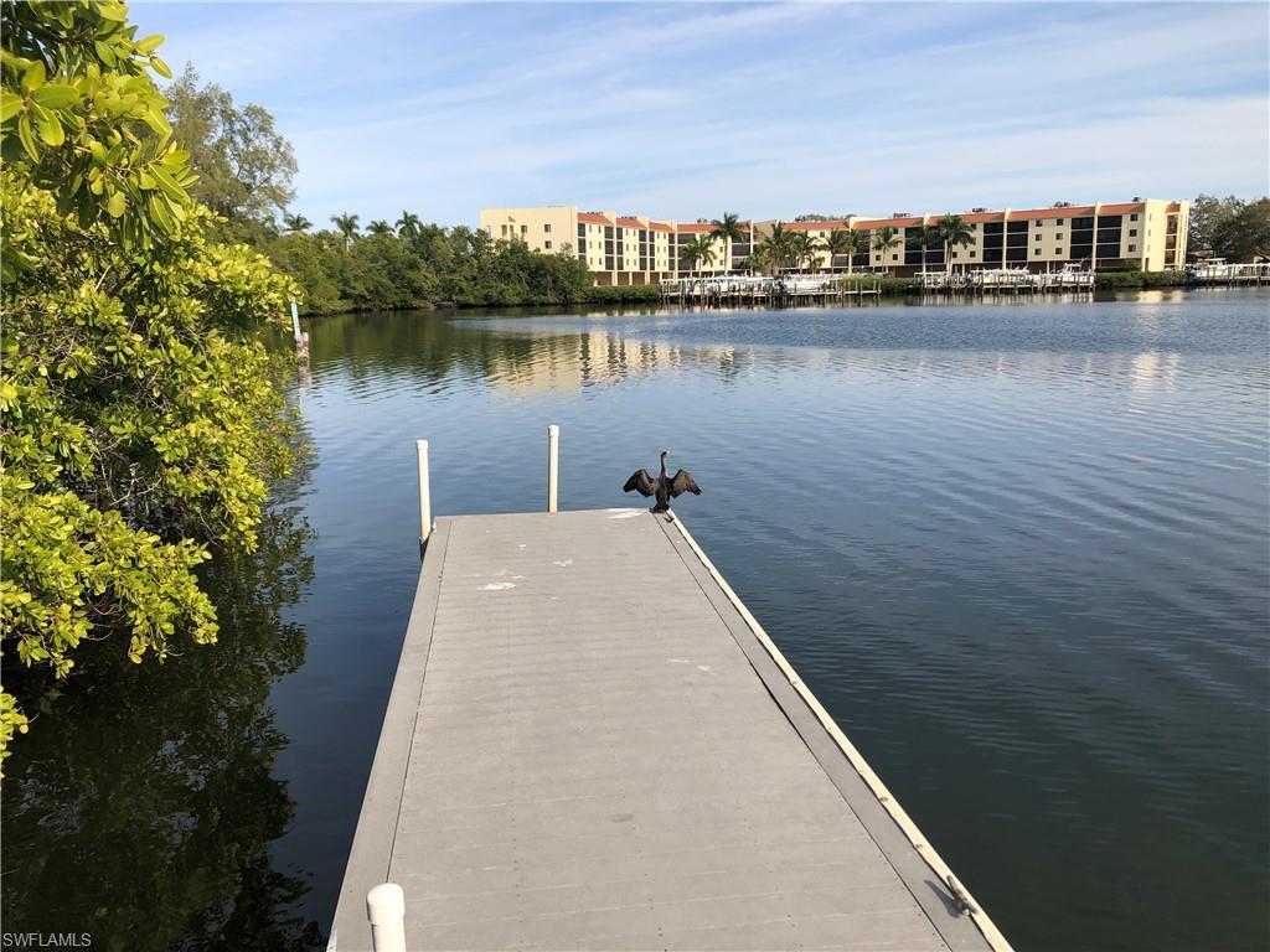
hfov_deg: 63.4
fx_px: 1027
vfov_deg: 49.7
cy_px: 476
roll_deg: +1.7
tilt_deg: -10.4
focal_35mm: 28
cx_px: 635
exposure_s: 1/1946
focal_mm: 3.99
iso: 20
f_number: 1.8
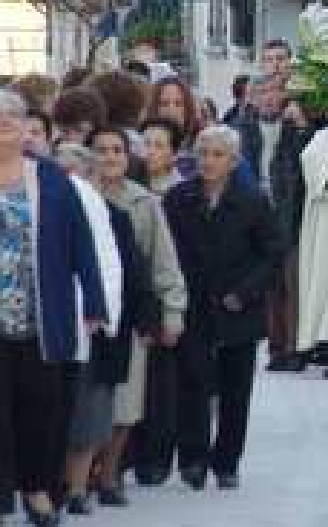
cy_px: 148
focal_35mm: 1045
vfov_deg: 2.0
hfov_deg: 1.3
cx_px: 509
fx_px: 14981
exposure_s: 1/200
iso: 2500
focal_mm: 250
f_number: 7.1
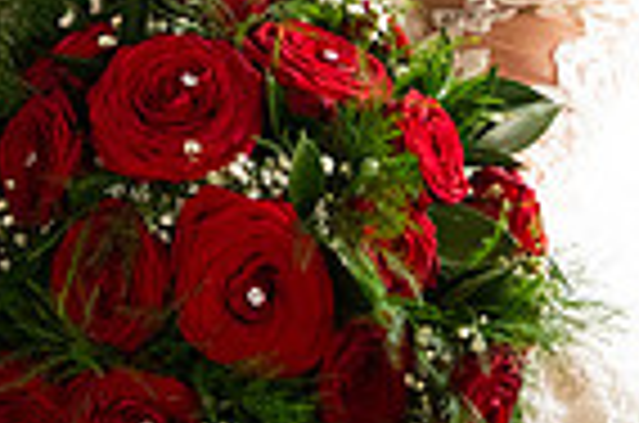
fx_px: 2249
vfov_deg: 10.1
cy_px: -362
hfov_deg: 15.5
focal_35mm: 127
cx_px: -144
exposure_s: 1/160
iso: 1250
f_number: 3.5
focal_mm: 31
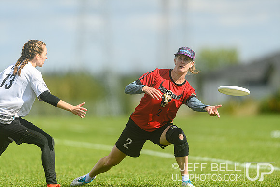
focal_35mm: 400
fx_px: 3112
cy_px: 94
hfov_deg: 5.2
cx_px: 140
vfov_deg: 3.4
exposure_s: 1/1600
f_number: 3.2
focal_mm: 400
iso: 100
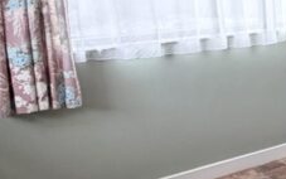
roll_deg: +0.6
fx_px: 522
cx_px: 575
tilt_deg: -6.0
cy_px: 18
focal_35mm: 67
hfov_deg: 18.8
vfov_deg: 19.1
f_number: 2.2
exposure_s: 1/64
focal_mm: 2.22
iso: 320
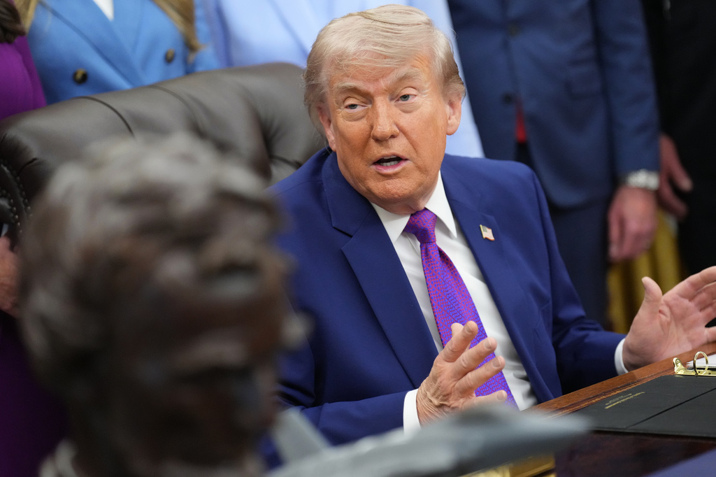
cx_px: 358
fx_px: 2644
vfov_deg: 10.3
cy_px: 238
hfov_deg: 15.4
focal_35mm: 133
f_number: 2.8
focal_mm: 133
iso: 5000
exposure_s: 1/250
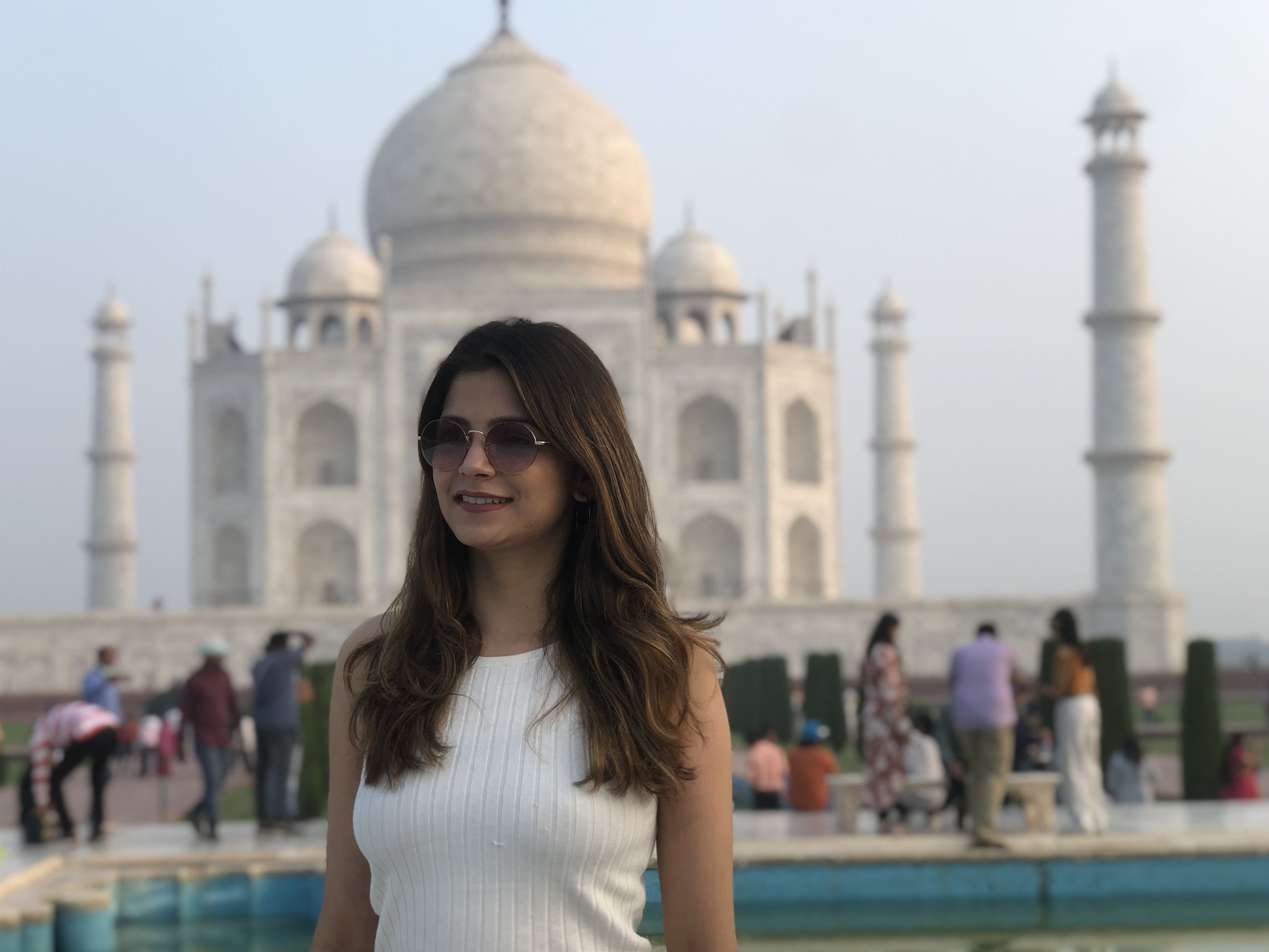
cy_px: 462
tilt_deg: +5.1
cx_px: 552
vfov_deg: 24.4
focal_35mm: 60
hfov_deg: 32.1
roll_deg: +1.5
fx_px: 2200
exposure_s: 1/163
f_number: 2.4
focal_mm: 6
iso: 16
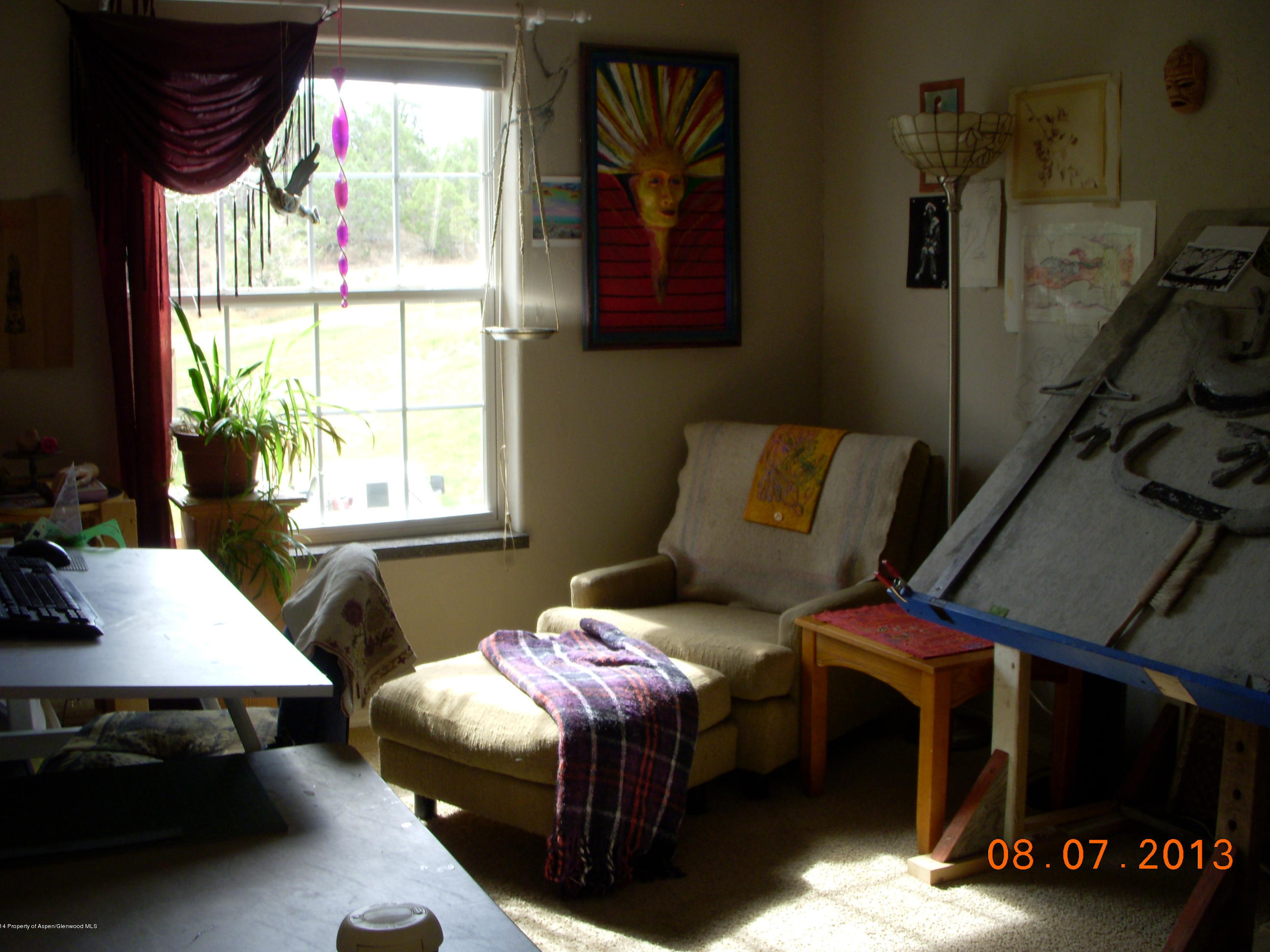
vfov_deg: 36.8
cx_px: 636
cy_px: 468
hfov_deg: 47.9
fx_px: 1431
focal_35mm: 39
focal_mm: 6.3
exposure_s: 1/30
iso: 100
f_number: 3.3
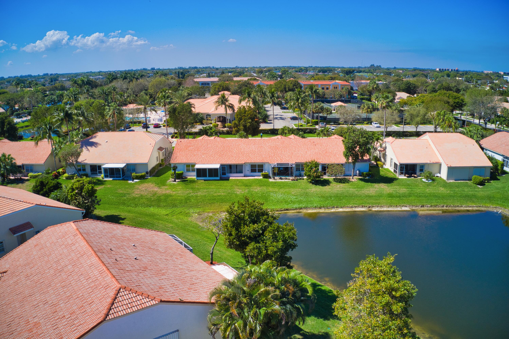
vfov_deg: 46.4
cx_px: 254
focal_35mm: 28
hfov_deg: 65.5
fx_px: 396
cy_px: 170
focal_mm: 10.26
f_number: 5.6
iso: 100
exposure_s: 1/400
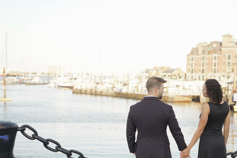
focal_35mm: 65
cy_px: 117
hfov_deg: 30.6
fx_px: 428
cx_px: 167
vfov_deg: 20.8
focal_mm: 44
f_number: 2.8
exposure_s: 1/800
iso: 320
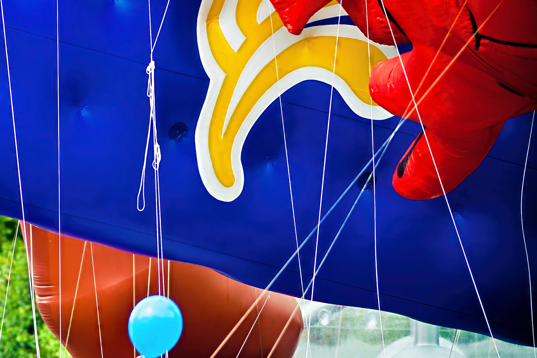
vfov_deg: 4.4
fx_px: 4636
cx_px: 78
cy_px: 250
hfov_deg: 6.6
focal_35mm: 311
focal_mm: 180
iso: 320
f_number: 2.8
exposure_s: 1/2000
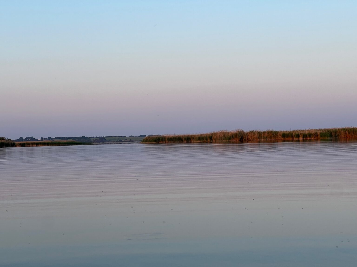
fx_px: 794
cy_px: 134
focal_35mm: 77
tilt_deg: +0.7
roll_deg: +2.2
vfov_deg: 19.1
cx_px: 178
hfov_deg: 25.3
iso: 32
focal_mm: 9
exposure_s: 1/160
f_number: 2.8
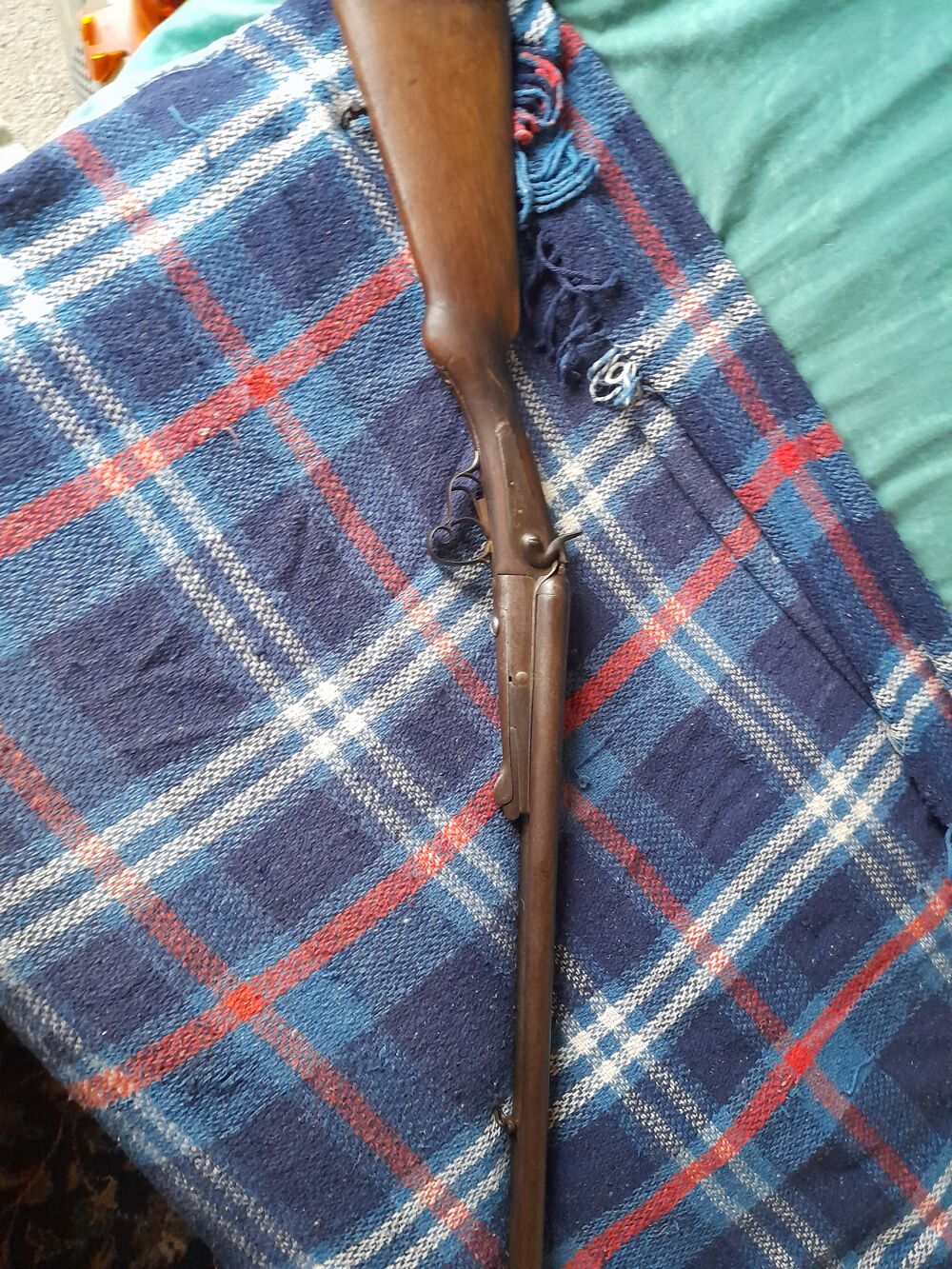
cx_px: 476
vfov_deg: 69.4
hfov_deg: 54.9
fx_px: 917
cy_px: 634
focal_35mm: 25
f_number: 2
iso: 640
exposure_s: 1/25
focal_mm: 4.6
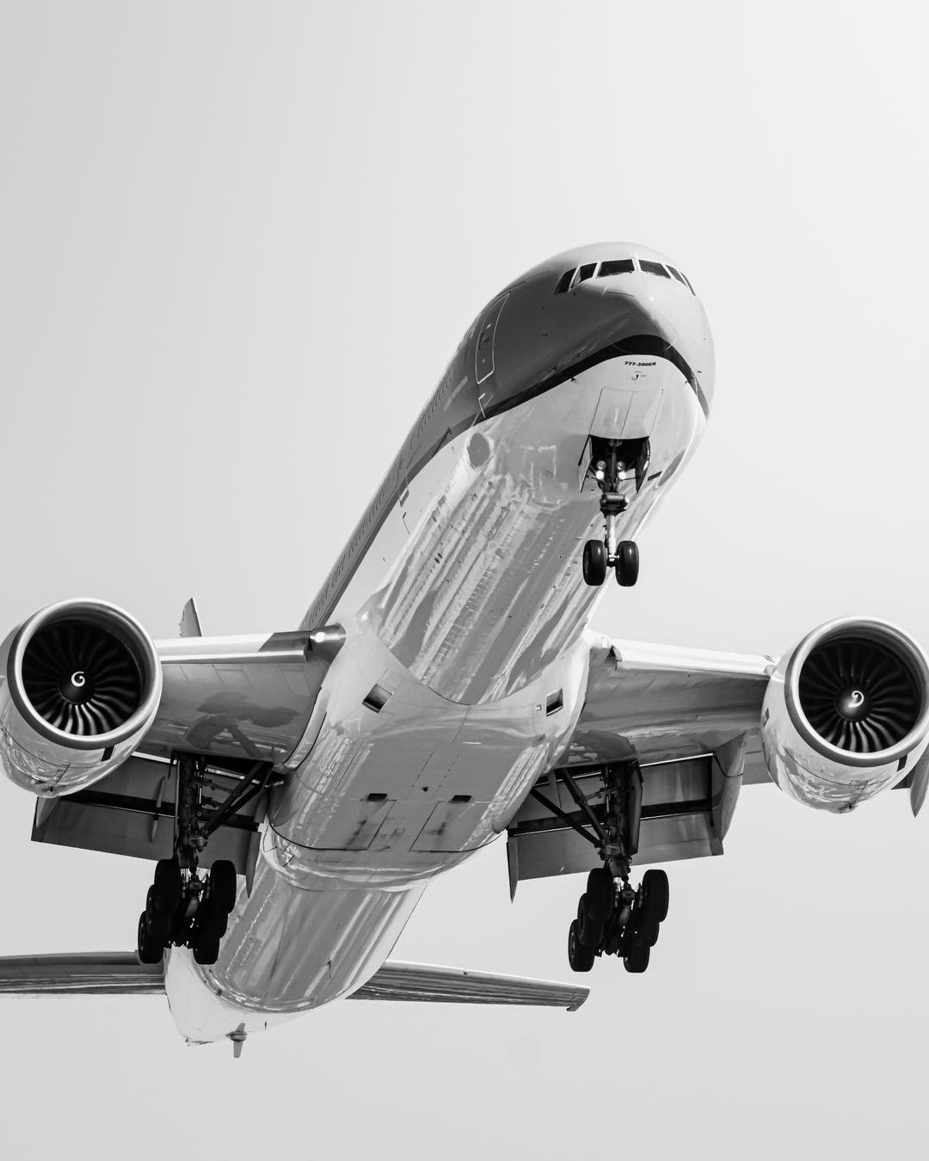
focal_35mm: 556
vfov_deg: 3.5
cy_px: 580
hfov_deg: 2.8
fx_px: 19124
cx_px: 488
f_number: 8
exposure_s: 1/1250
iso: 160
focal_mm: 263.5
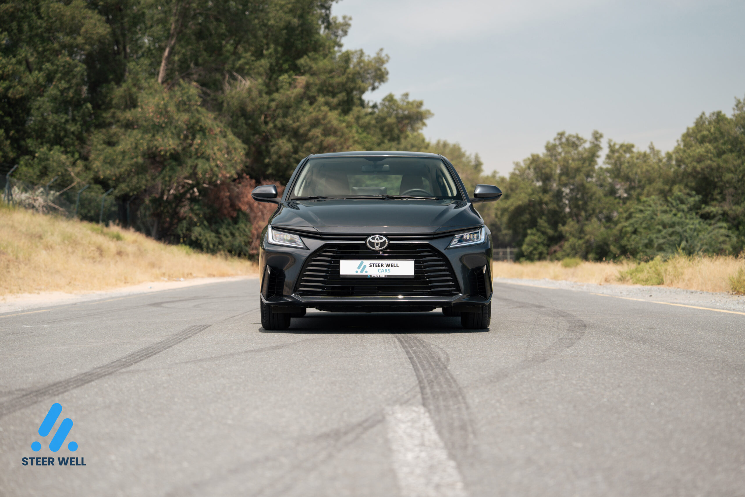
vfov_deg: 19.5
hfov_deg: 28.8
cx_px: 372
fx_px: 1449
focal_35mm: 70
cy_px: 248
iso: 100
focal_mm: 70
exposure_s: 1/160
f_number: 2.8
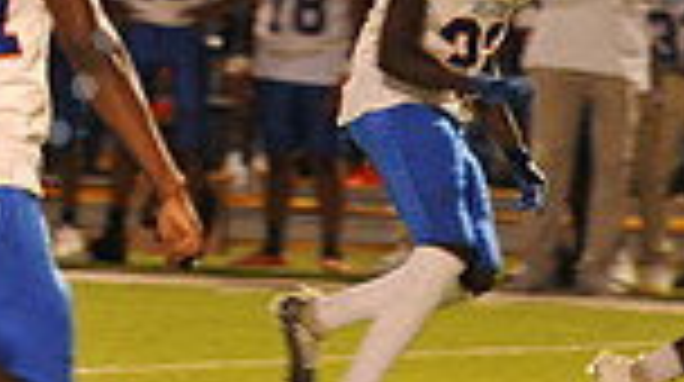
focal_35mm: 801
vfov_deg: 1.5
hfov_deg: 2.7
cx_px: -288
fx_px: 14507
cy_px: -108
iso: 3200
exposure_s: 1/160
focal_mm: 200
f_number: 5
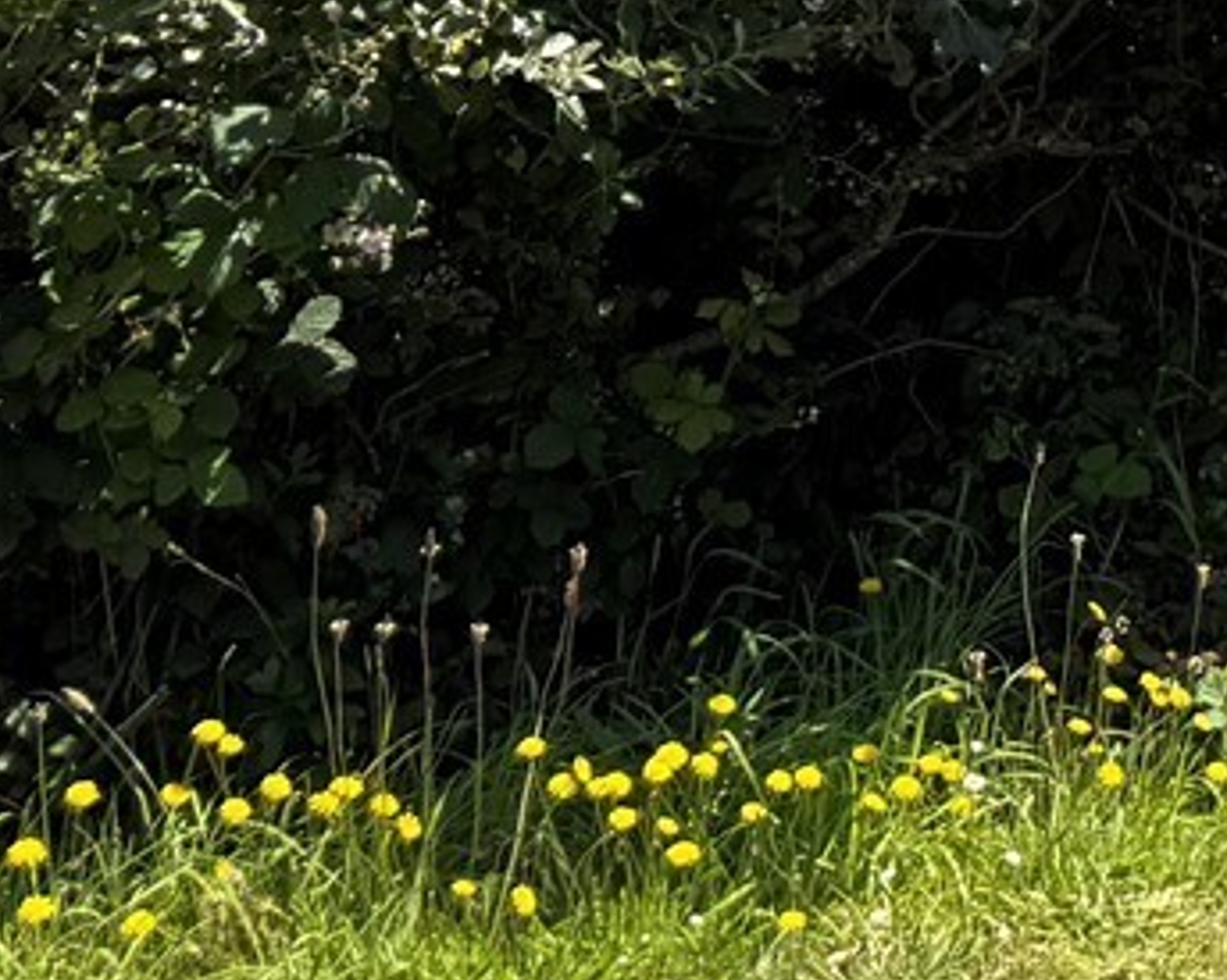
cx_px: 2372
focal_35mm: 109
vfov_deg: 13.2
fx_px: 3957
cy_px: -602
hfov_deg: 14.8
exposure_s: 1/2232
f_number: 1.78
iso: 80
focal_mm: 6.76
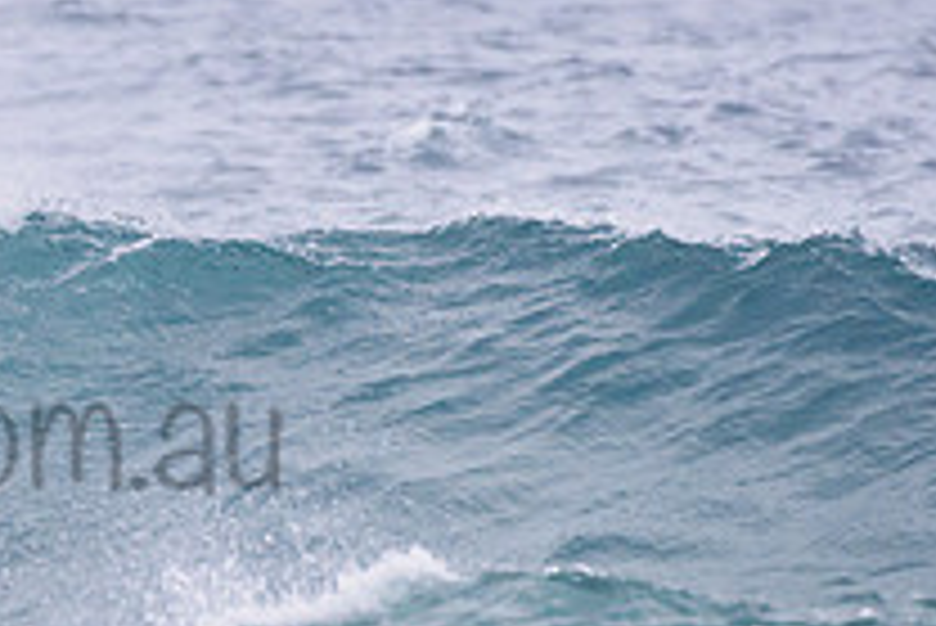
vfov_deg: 0.8
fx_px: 44385
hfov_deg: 1.2
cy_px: 193
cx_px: -310
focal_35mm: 1706
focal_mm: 500
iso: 1000
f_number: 5.6
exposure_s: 1/2000
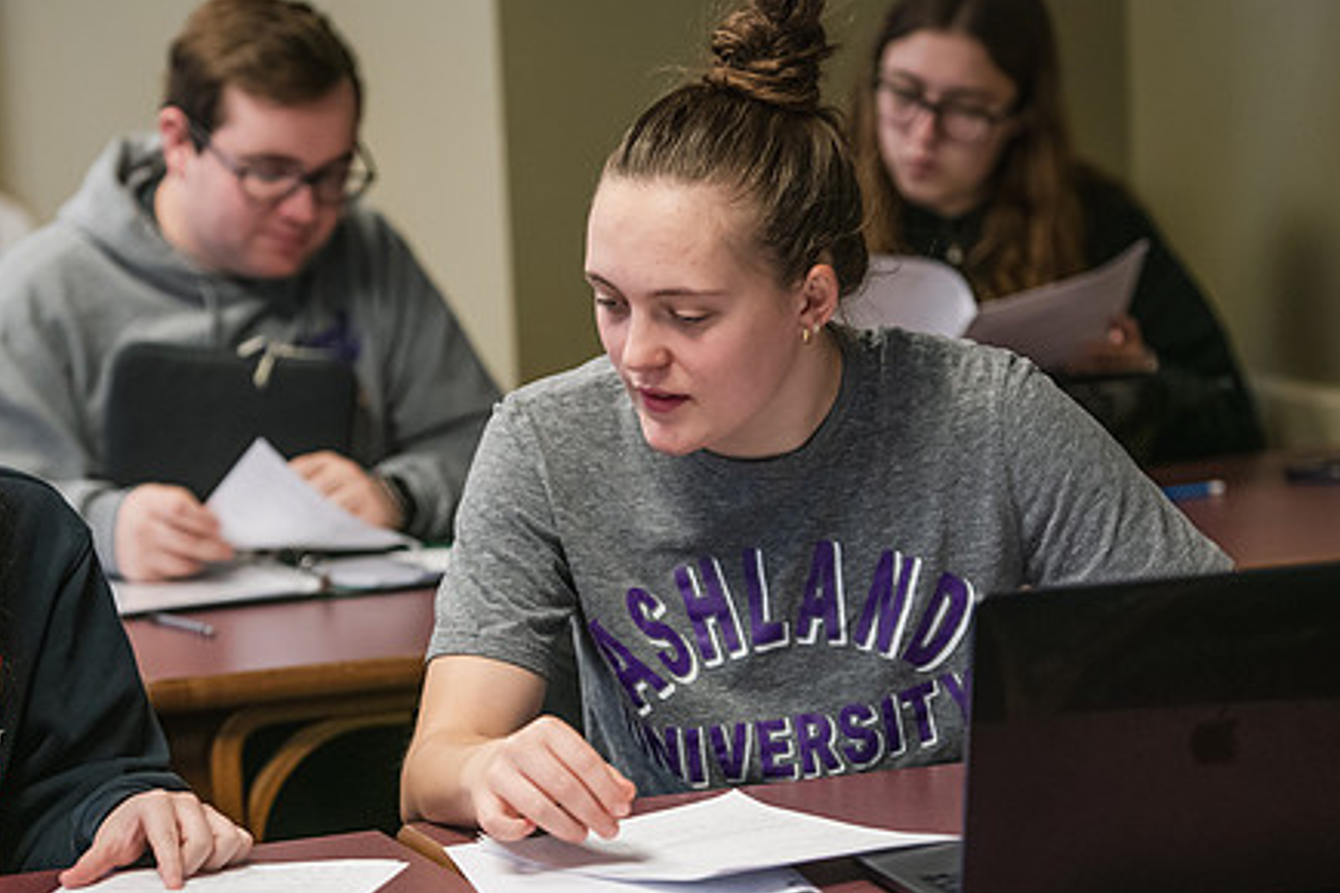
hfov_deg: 14.6
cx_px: 539
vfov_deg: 9.8
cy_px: 491
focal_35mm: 140
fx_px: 5211
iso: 1600
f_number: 3.2
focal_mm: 105
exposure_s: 1/200
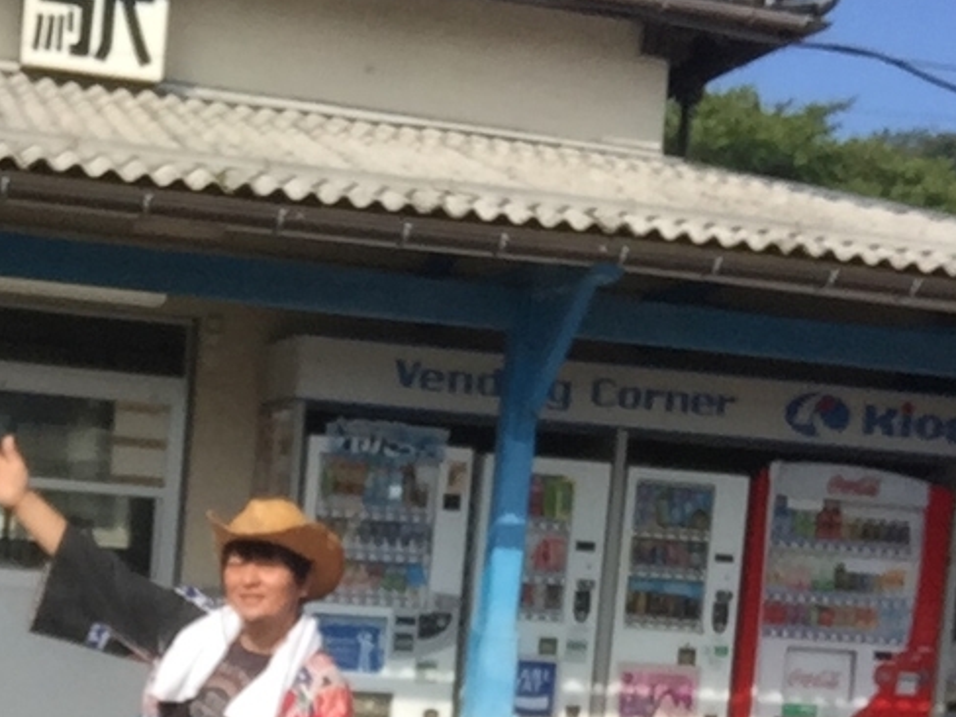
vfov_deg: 22.0
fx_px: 1795
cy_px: 656
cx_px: 317
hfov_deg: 29.6
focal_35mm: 65
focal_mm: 2.65
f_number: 2.2
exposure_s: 1/1555
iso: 32
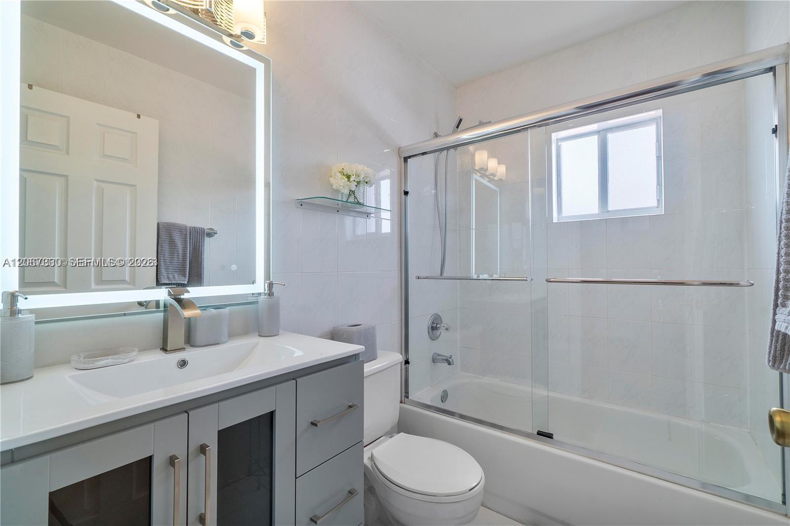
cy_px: 263
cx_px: 395
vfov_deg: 77.3
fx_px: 329
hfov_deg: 100.4
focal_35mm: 15
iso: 160
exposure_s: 1/15
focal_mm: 10
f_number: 11
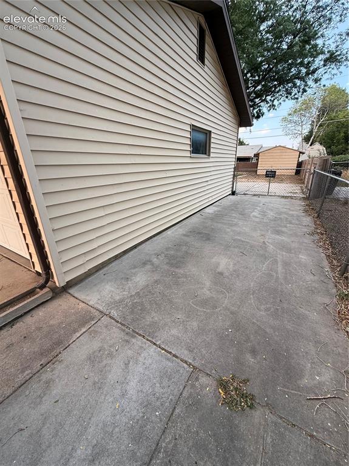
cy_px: 233
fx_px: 188
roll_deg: +0.0
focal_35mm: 14
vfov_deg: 102.1
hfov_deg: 85.6
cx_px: 174
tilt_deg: -19.9
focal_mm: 2.22
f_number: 2.2
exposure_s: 1/101
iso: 64
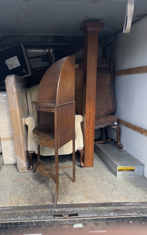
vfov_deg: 59.6
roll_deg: +1.7
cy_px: 120
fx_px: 205
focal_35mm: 32
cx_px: 49
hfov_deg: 39.0
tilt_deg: -6.9
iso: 32
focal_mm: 4.2
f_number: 1.6
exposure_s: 1/520
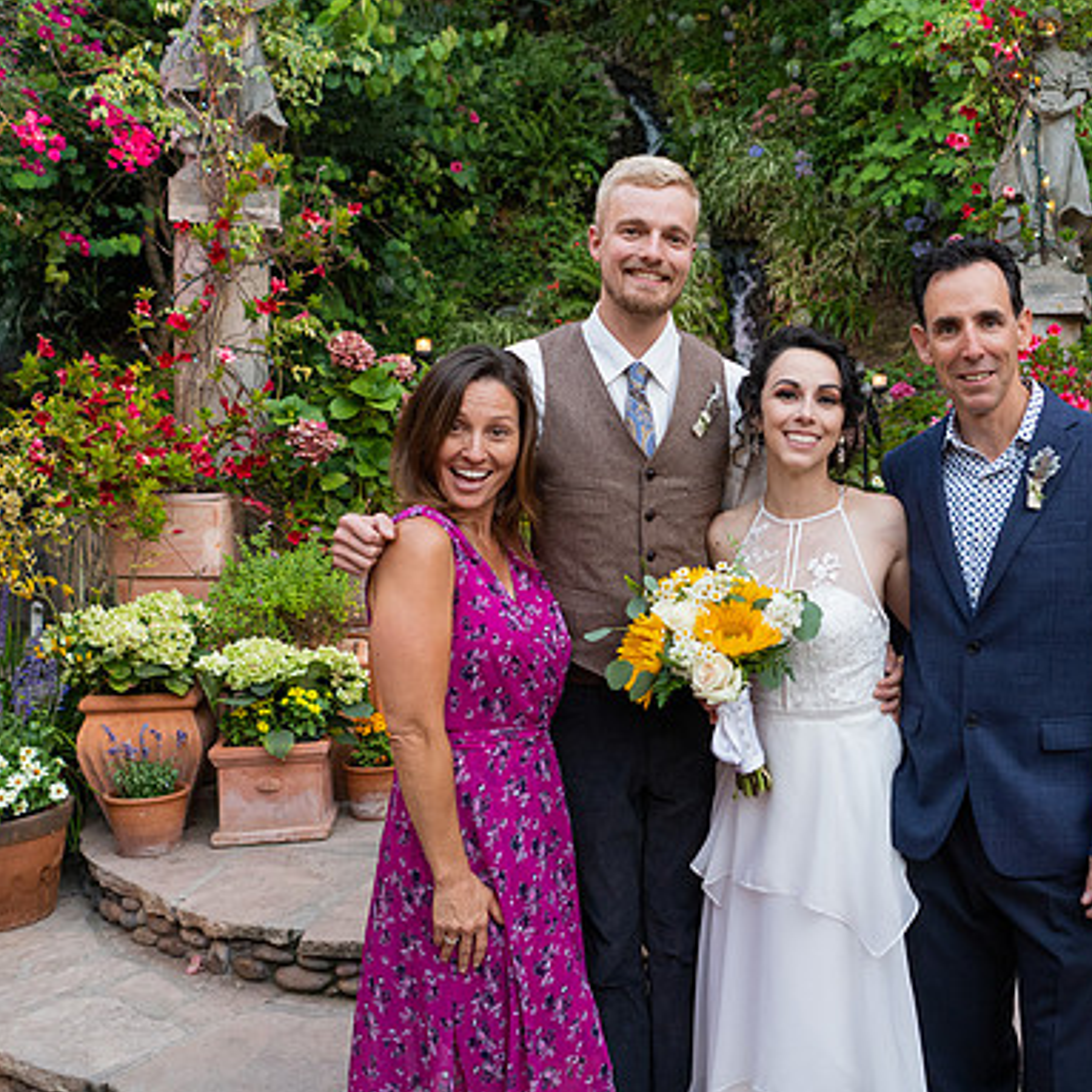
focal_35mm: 36
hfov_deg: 44.5
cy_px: 549
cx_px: 818
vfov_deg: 46.0
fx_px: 1285
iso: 500
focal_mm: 28
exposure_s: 1/200
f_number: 3.2
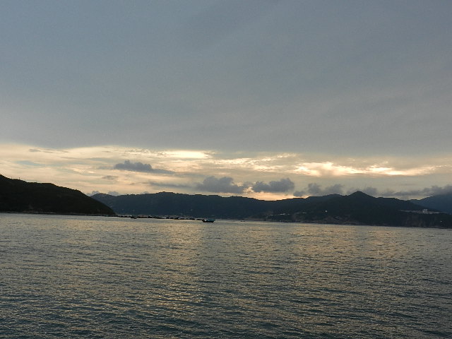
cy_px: 170
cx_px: 226
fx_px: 496
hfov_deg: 49.0
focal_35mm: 38
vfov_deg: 37.7
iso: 160
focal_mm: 6.9
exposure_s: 1/500
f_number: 4
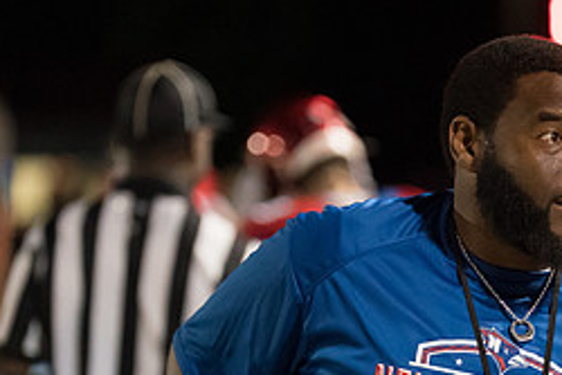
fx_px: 5764
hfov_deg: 5.6
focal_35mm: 369
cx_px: 468
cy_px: 324
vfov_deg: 3.7
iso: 12800
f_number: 2.8
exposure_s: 1/1250
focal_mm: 159
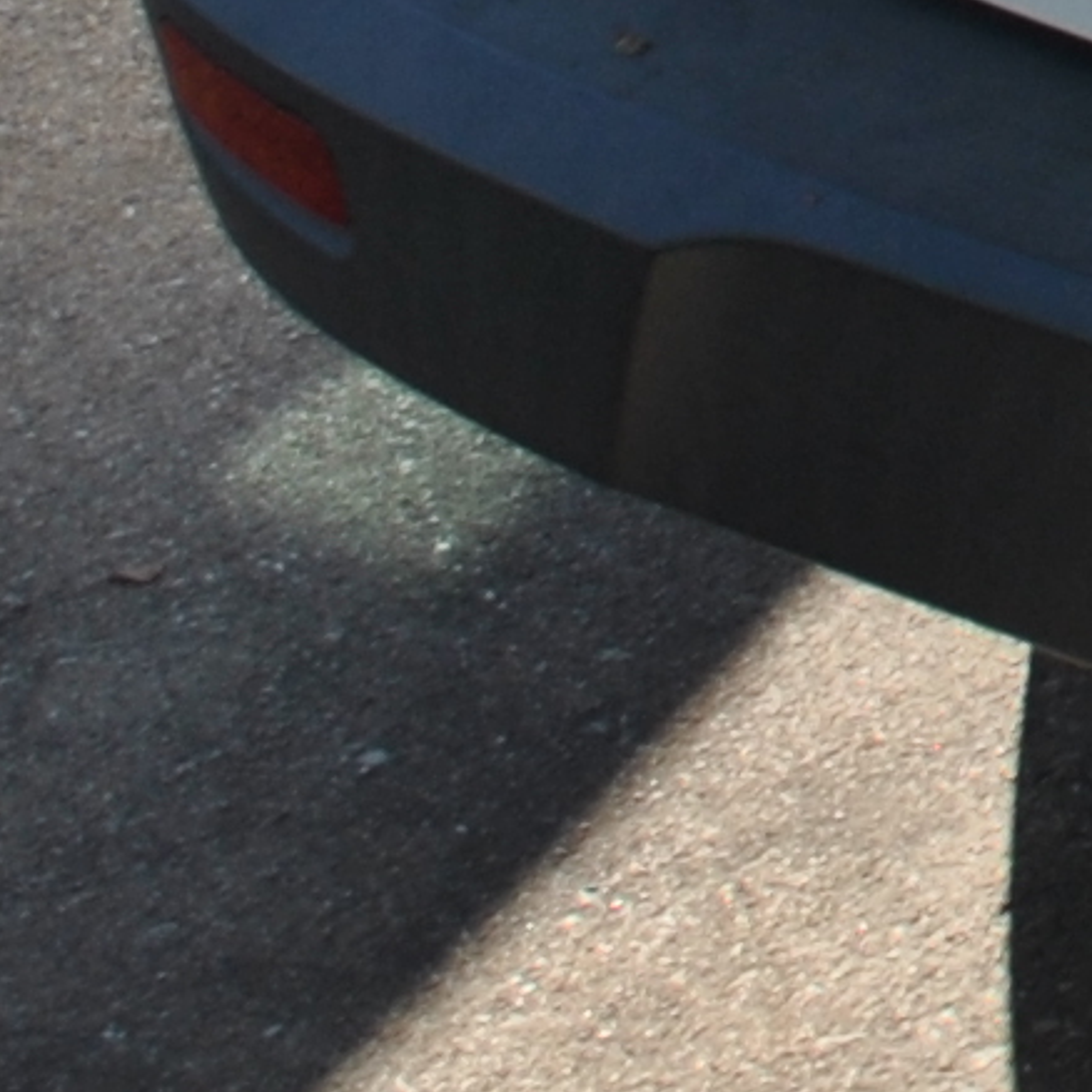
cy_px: -1643
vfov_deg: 7.9
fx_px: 7245
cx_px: 3508
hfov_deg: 7.4
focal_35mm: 203
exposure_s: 1/200
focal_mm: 18
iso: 100
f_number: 5.6
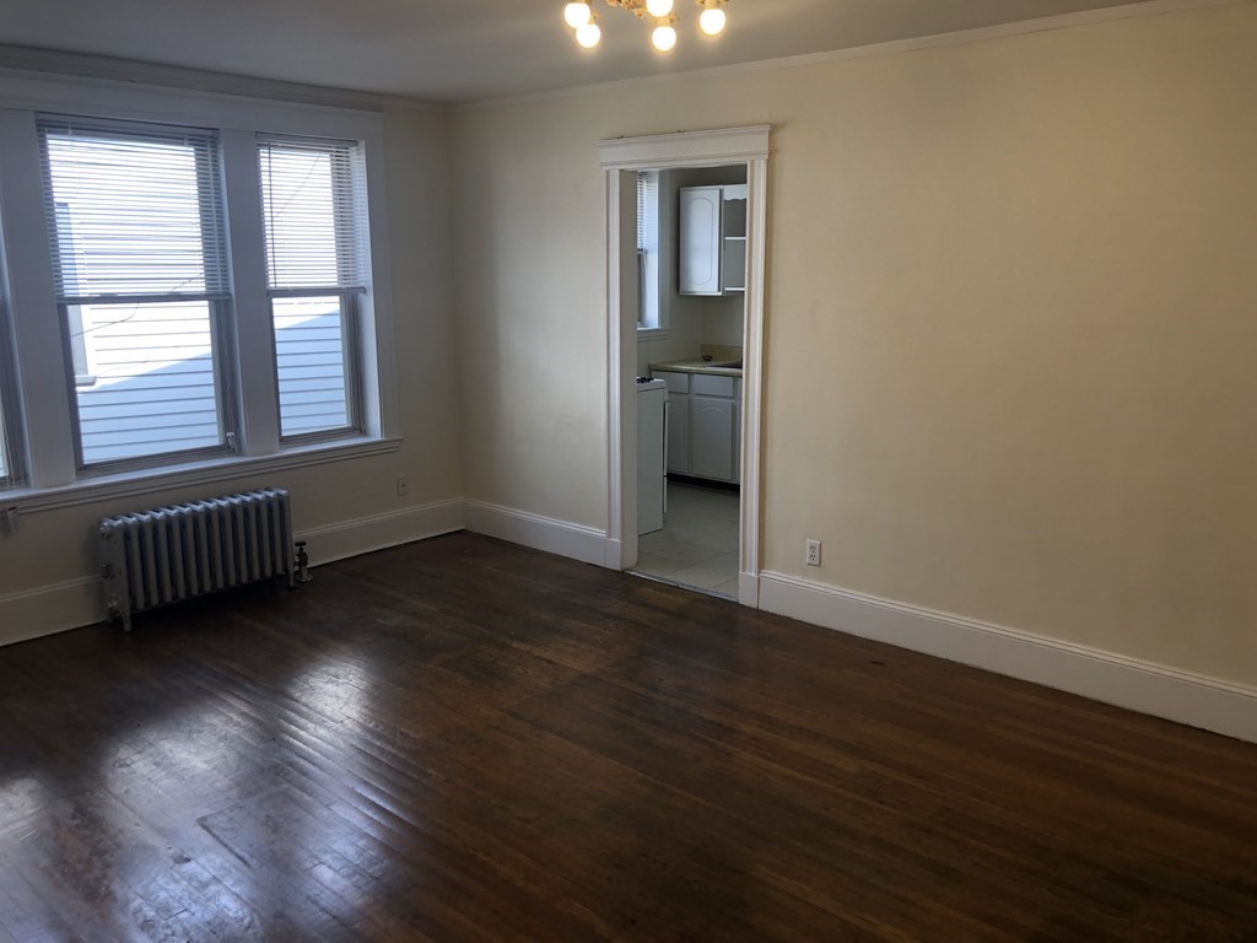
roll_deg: +2.0
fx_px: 1017
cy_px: 472
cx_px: 628
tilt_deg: -10.8
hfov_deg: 63.4
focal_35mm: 28
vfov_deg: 49.7
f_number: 1.8
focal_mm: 3.99
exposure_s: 1/120
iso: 50
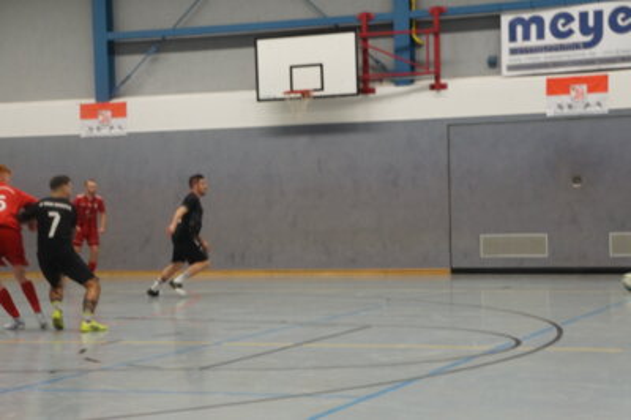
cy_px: 210
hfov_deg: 24.6
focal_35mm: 82
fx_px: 1445
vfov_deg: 16.5
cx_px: 316
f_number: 5.6
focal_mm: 55
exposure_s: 1/100
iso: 1250
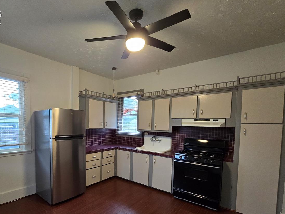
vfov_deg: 73.6
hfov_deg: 90.1
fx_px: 140
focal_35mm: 17
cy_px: 133
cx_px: 117
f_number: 2.2
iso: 400
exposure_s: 1/60
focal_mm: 2.2
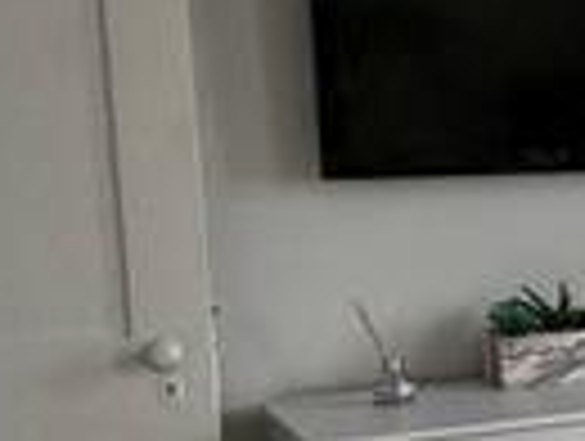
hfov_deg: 12.3
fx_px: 1862
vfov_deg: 13.5
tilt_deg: -9.3
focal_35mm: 110
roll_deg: -1.5
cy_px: 306
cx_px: 1562
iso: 250
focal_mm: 2.22
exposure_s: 1/121
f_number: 2.2
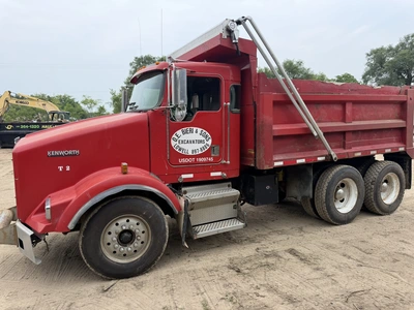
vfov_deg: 56.8
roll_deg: +2.1
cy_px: 155
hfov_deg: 71.6
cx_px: 207
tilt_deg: -4.7
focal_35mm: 24
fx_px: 287
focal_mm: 6.76
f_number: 1.78
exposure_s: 1/849
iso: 100
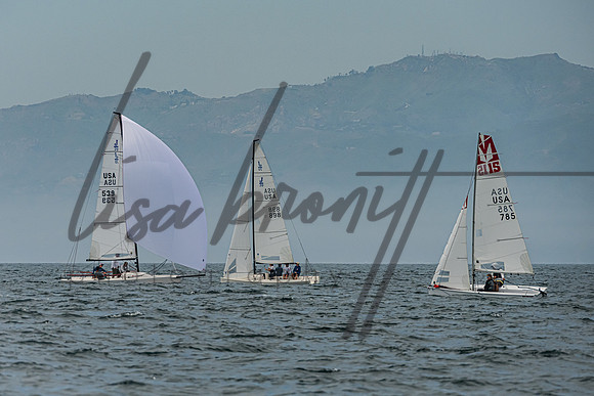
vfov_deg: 4.4
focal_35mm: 311
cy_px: 189
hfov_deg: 6.6
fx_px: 5126
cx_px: 221
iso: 500
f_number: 8
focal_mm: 230
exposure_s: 1/4000
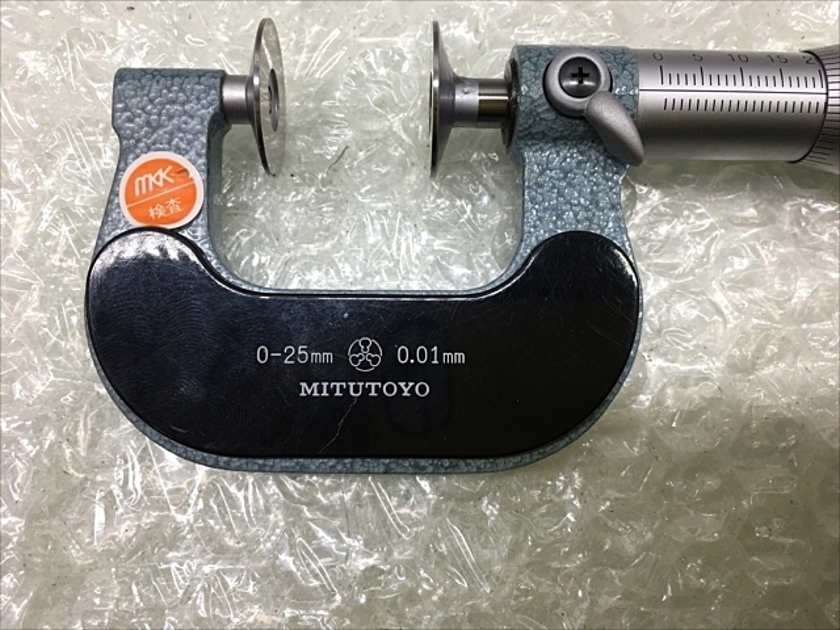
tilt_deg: -80.9
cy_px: 315
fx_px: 704
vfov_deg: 48.2
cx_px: 420
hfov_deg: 61.7
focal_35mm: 29
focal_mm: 4.15
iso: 40
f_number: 2.2
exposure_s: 1/120
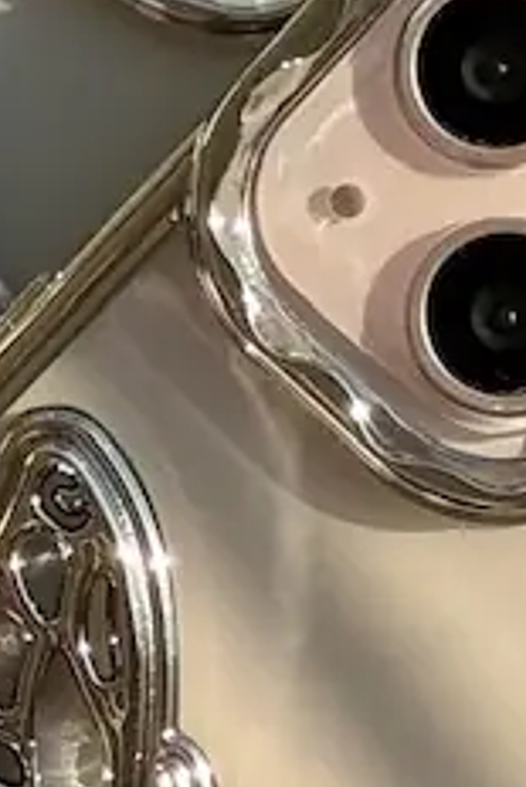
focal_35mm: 275
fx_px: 6018
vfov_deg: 7.5
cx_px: -75
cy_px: 421
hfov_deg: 5.0
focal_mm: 6.86
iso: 64
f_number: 1.78
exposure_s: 1/2331
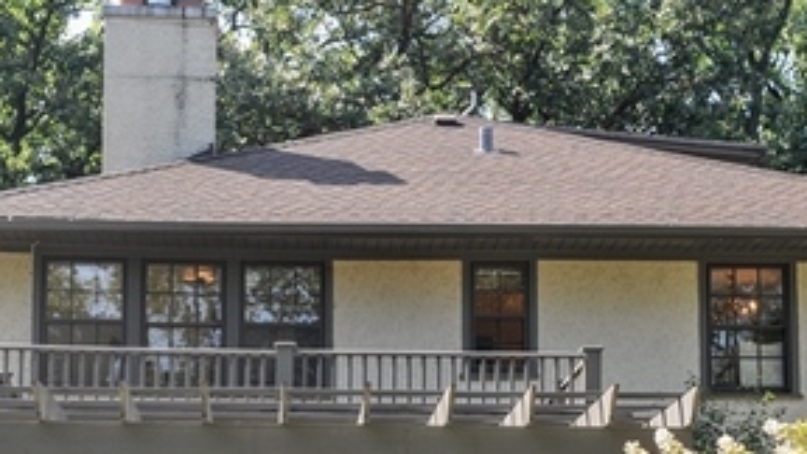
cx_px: 398
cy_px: 475
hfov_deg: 22.9
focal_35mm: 93
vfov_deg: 12.8
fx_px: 1990
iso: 200
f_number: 8
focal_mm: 40
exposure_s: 1/125
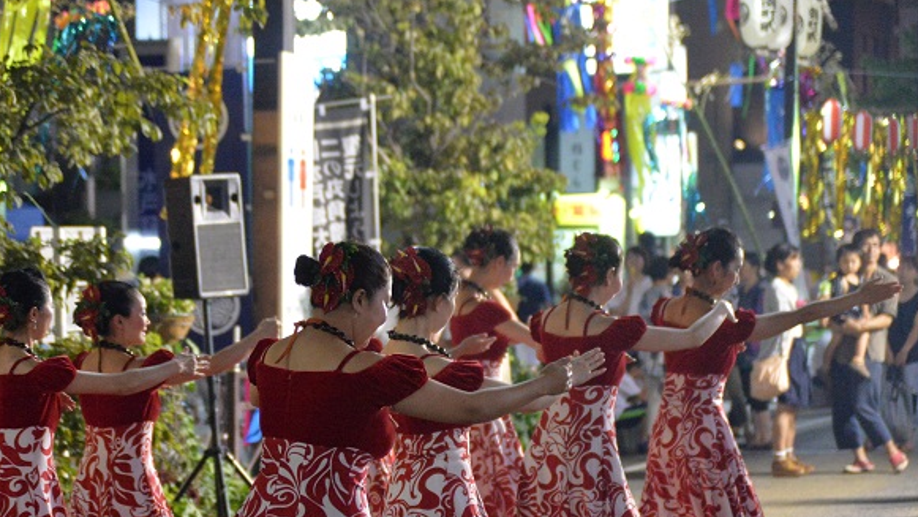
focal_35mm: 140
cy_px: 386
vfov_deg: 8.7
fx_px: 3408
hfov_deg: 15.3
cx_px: 395
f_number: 4.5
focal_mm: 105
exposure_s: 1/125
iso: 12800
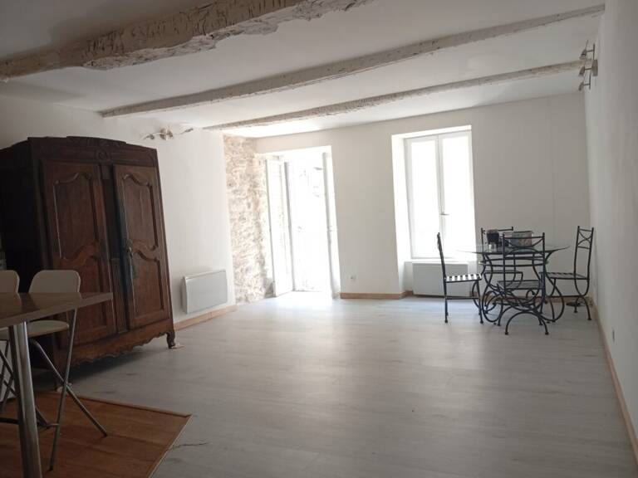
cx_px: 319
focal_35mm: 27
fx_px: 498
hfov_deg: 65.3
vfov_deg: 51.4
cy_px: 239
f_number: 1.8
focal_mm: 3.98
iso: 224
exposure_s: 1/33.3
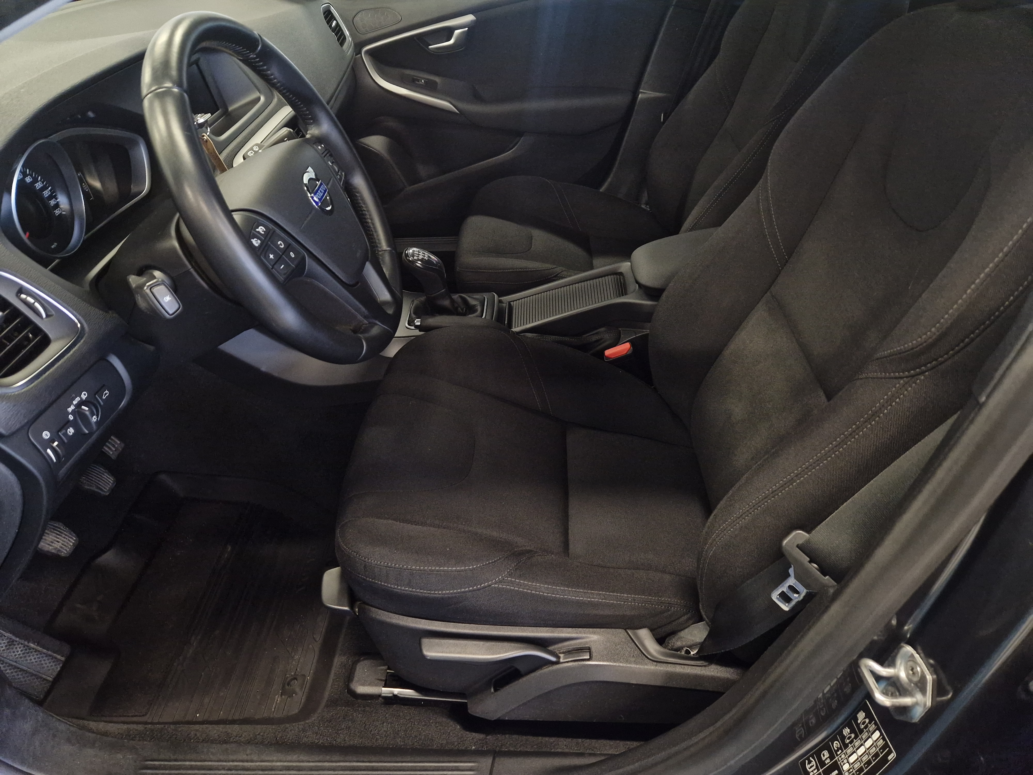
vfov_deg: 58.9
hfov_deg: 73.9
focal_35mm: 23
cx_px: 516
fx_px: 686
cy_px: 388
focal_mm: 5.4
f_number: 1.8
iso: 80
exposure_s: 1/100
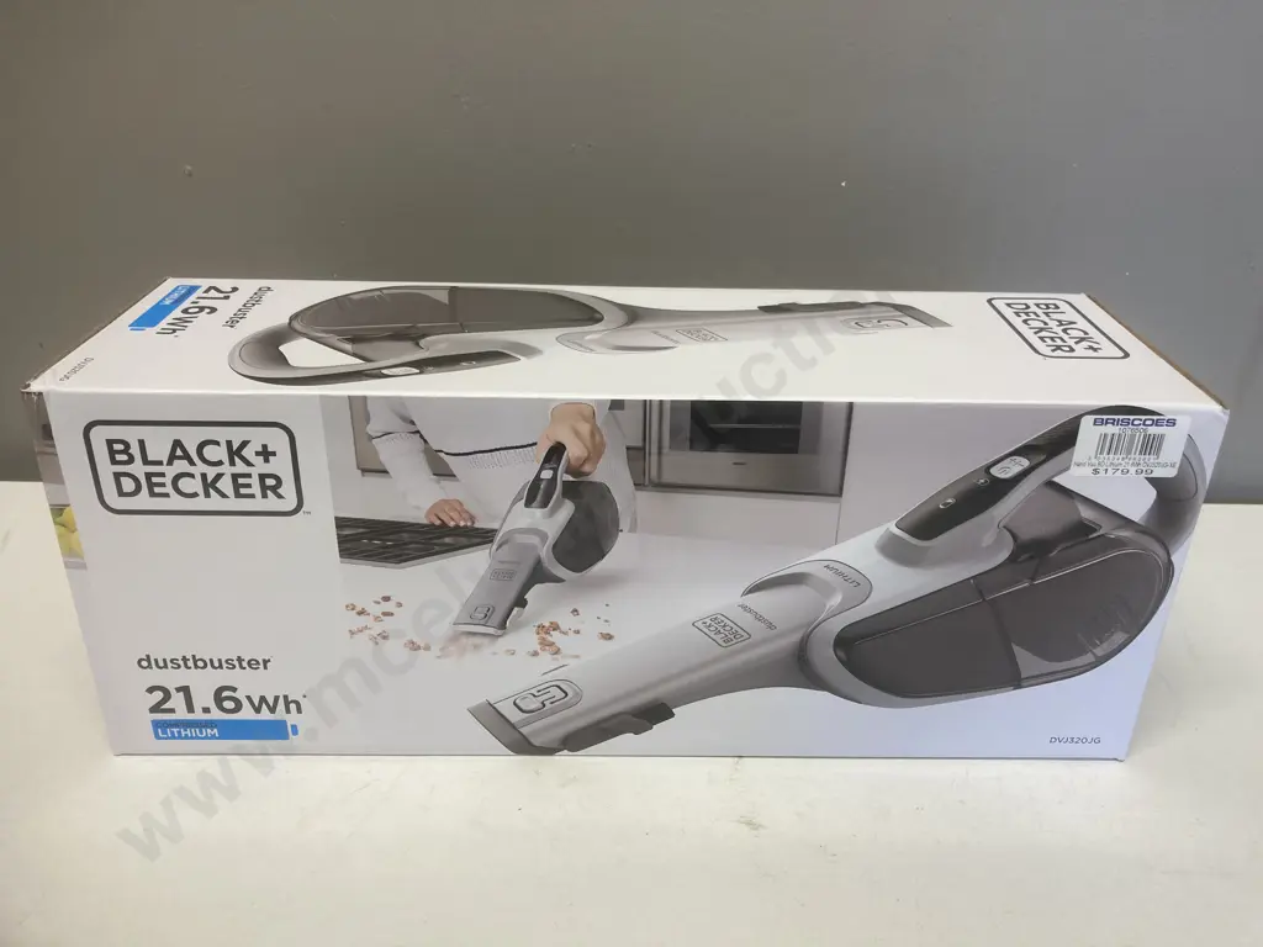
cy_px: 474
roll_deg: -1.8
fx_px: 1022
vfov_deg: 49.7
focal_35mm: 28
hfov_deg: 63.4
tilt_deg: -25.6
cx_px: 632
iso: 40
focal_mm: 3.99
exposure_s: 1/50
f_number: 1.8
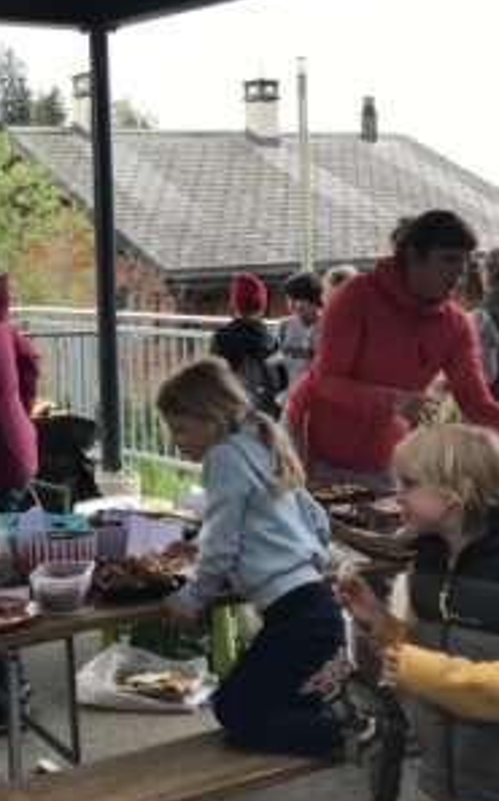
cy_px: 232
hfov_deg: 21.0
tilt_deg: +1.4
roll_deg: +1.0
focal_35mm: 60
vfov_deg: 33.6
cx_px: 19
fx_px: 1309
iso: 20
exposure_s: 1/205
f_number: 1.8
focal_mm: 3.99
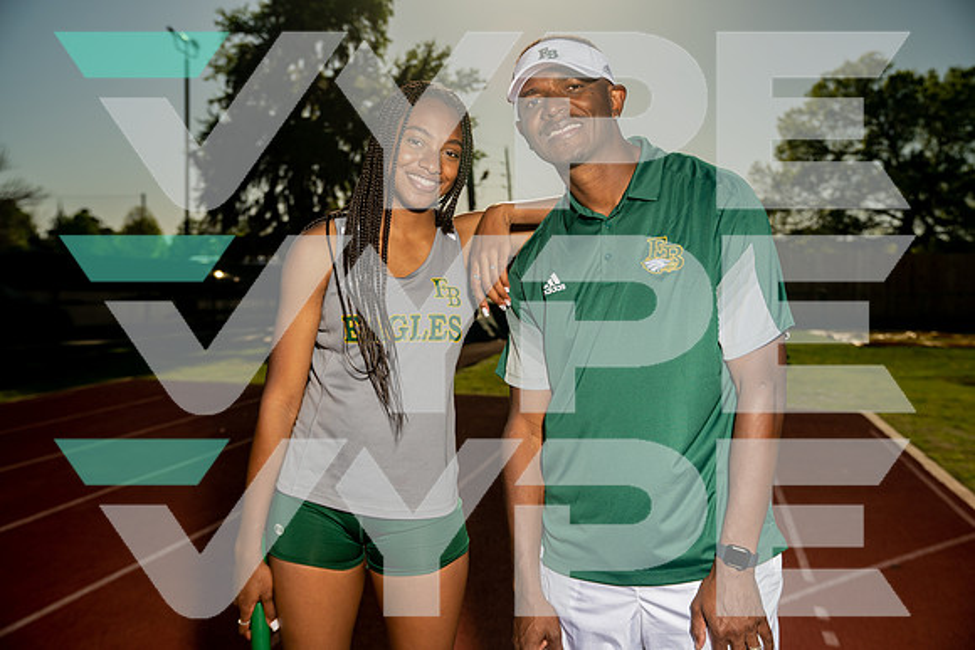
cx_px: 488
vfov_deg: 35.1
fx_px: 1029
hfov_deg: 50.7
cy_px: 325
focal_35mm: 38
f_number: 4
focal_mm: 38
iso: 250
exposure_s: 1/250
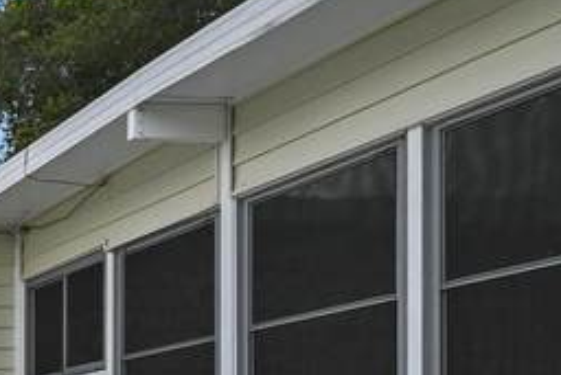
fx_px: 1091
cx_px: -469
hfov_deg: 20.1
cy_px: 594
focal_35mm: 70
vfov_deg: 17.2
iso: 100
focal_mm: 14
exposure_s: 1/320
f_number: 8
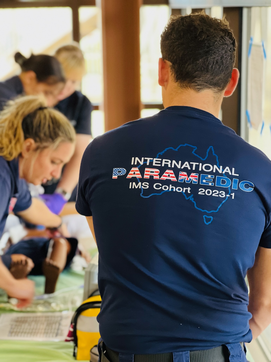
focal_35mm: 77
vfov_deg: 25.3
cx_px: 136
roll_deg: +0.7
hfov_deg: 19.1
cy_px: 181
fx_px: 804
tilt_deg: -13.0
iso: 320
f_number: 2.8
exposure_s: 1/30
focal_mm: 9
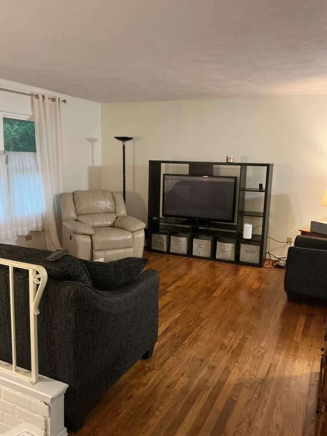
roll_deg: -1.5
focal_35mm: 29
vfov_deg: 61.7
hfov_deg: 48.2
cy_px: 218
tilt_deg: -9.8
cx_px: 164
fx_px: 365
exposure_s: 1/30
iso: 400
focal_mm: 3
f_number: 1.8
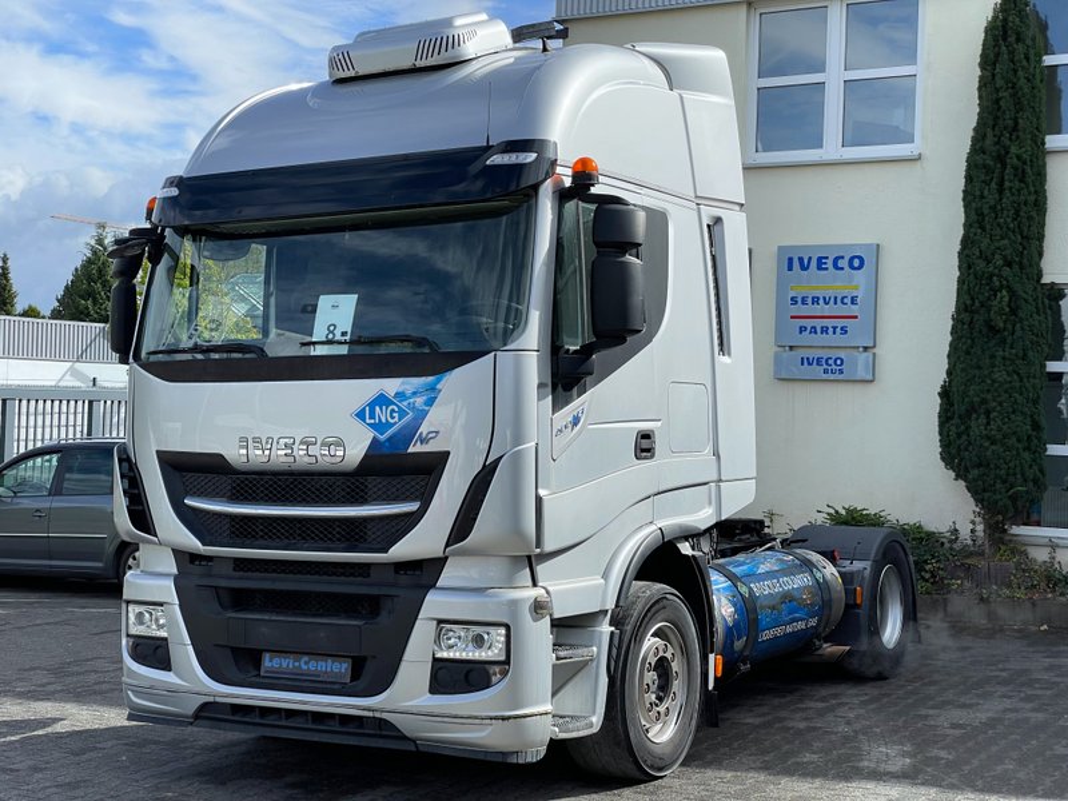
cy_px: 400
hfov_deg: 36.8
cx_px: 534
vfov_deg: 28.0
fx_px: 1604
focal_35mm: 52
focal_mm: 6
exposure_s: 1/1546
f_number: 2
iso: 25
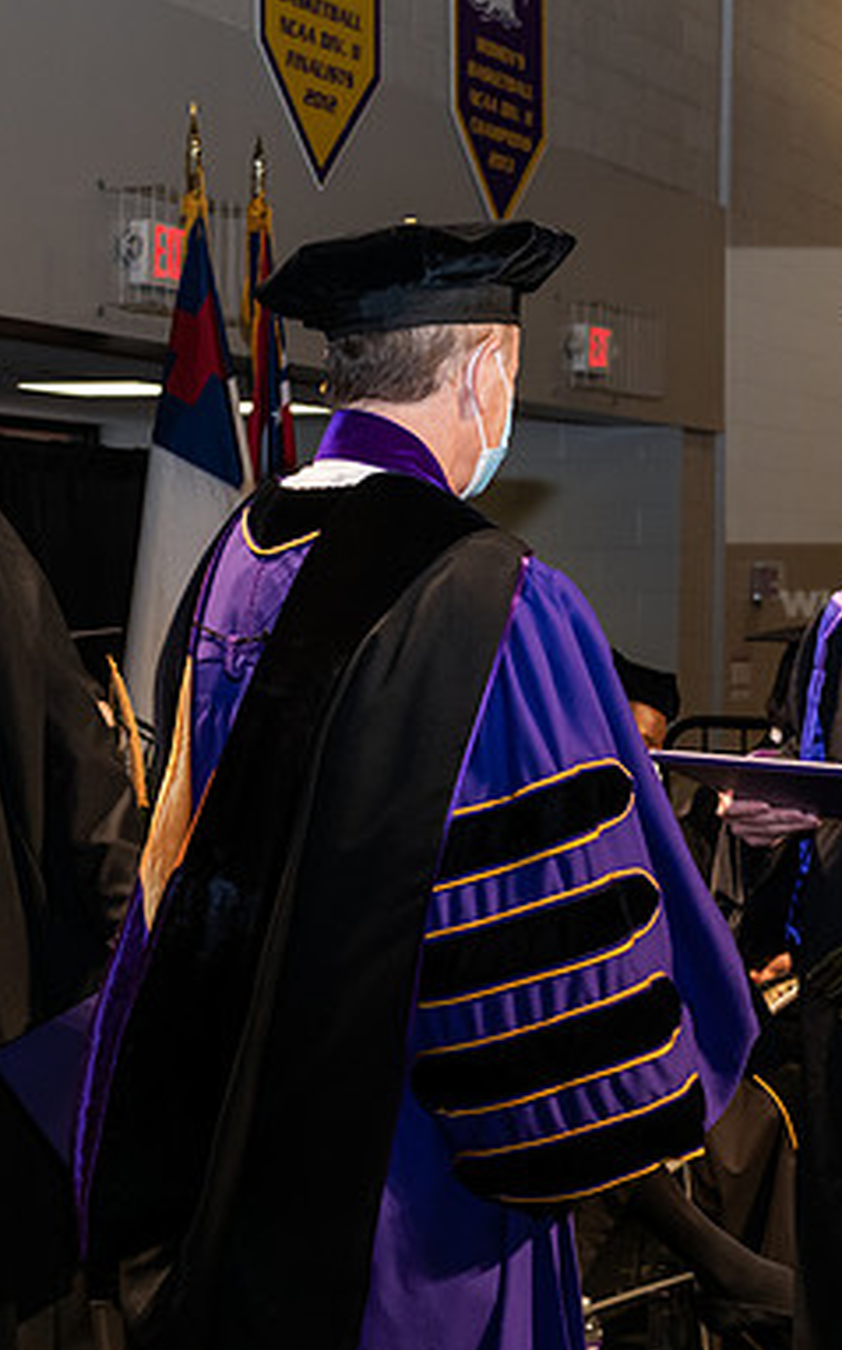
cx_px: 620
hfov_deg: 15.3
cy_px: 675
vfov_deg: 24.4
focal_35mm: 85
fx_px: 3124
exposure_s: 1/200
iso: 1600
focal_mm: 55
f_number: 6.3
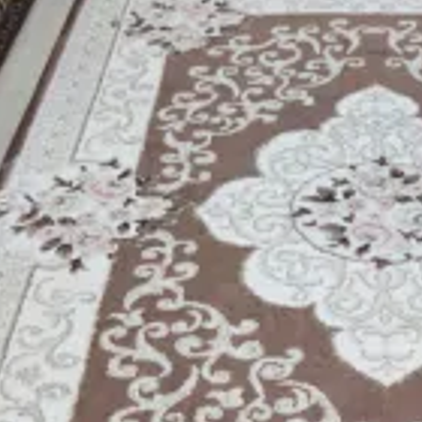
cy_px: 386
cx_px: 380
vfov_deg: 28.3
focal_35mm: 58
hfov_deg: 28.4
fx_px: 800
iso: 400
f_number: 1.8
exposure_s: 1/101
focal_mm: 5.4
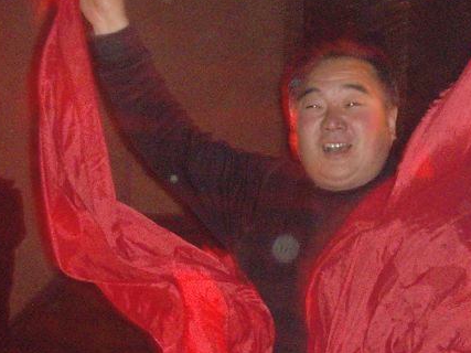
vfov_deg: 10.3
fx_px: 1959
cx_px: 464
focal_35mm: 144
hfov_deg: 13.5
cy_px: 302
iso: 400
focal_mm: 10.2
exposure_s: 1/45
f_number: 3.9
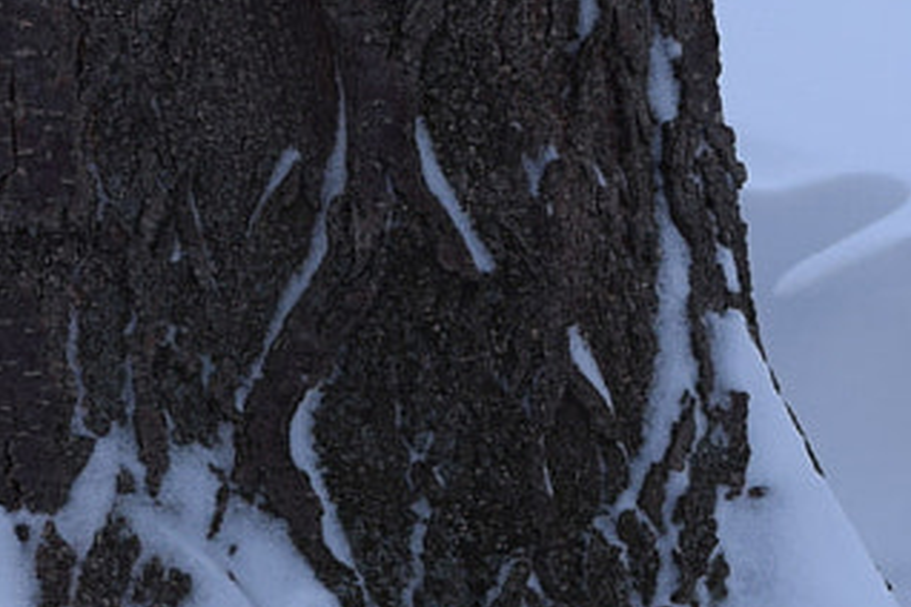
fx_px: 13360
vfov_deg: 2.6
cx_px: -52
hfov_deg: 3.9
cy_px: 641
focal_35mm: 528
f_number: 5.6
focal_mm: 70
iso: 220
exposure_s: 1/500
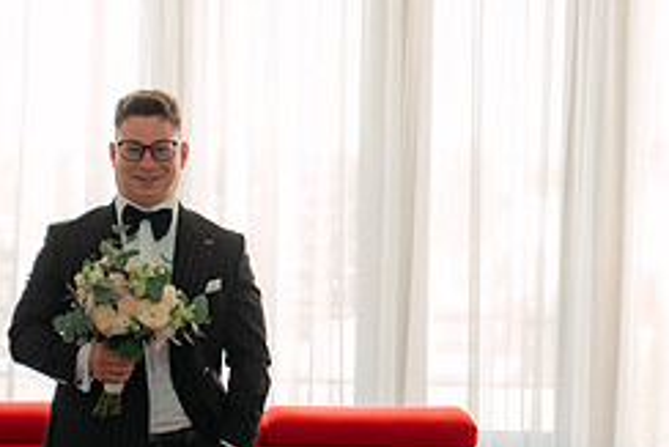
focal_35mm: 87
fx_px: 1618
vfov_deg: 15.7
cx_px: 222
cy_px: 321
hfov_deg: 23.3
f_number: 2.8
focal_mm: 30
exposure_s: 1/160
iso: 1600
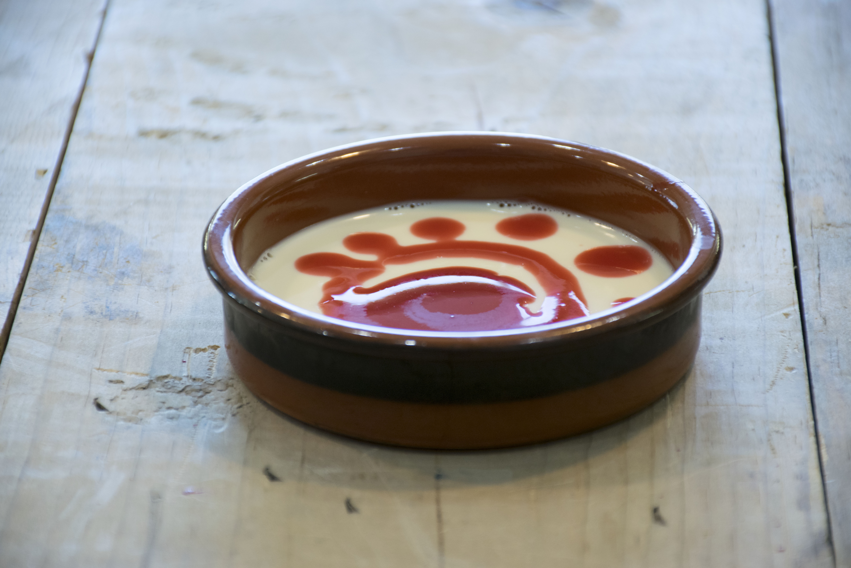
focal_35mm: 183
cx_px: 426
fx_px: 4326
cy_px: 284
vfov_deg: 7.5
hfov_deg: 11.2
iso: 400
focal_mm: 122
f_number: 5.6
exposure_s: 1/60
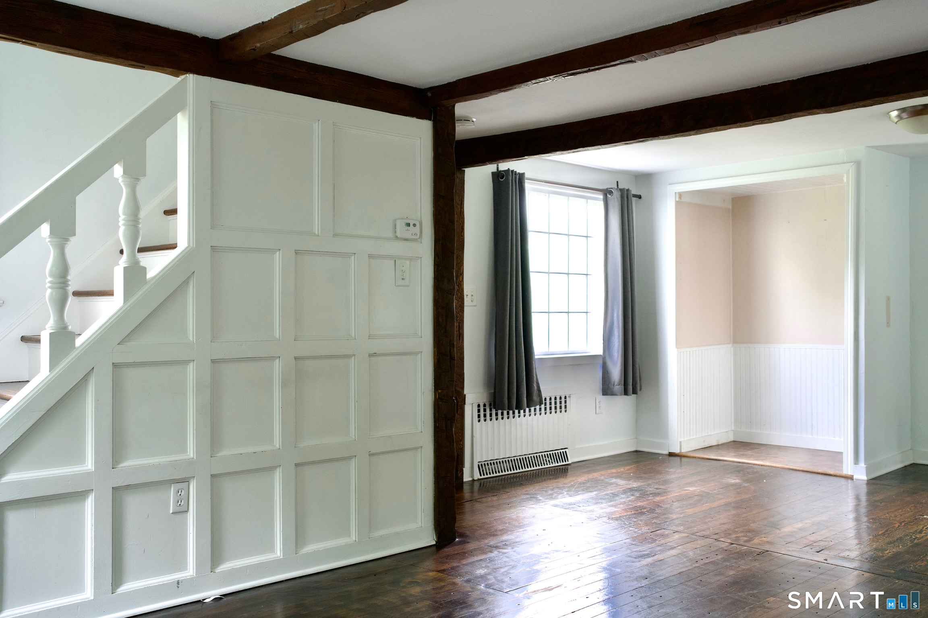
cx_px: 464
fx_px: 902
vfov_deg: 37.9
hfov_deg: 54.4
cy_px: 309
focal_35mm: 35
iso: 640
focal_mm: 35
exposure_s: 1/60
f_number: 4
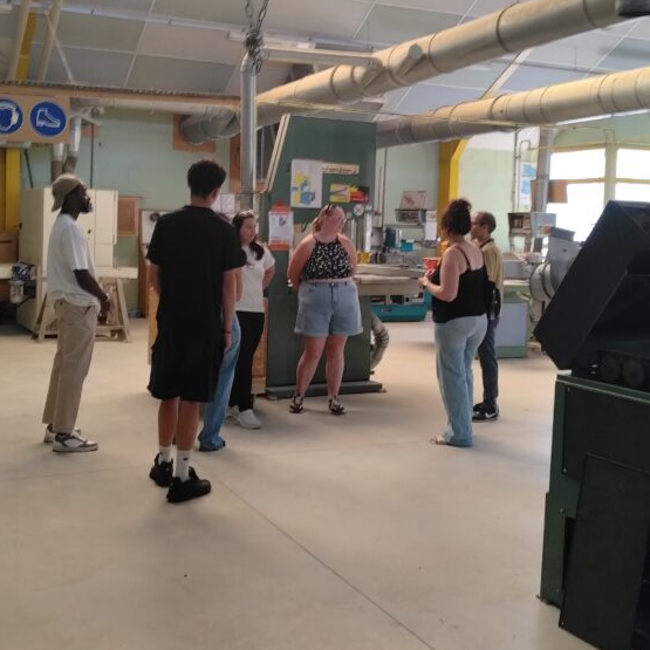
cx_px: 324
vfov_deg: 38.2
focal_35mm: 44
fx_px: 935
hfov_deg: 38.3
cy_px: 255
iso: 319
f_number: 1.8
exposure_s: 1/33.3
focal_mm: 4.05
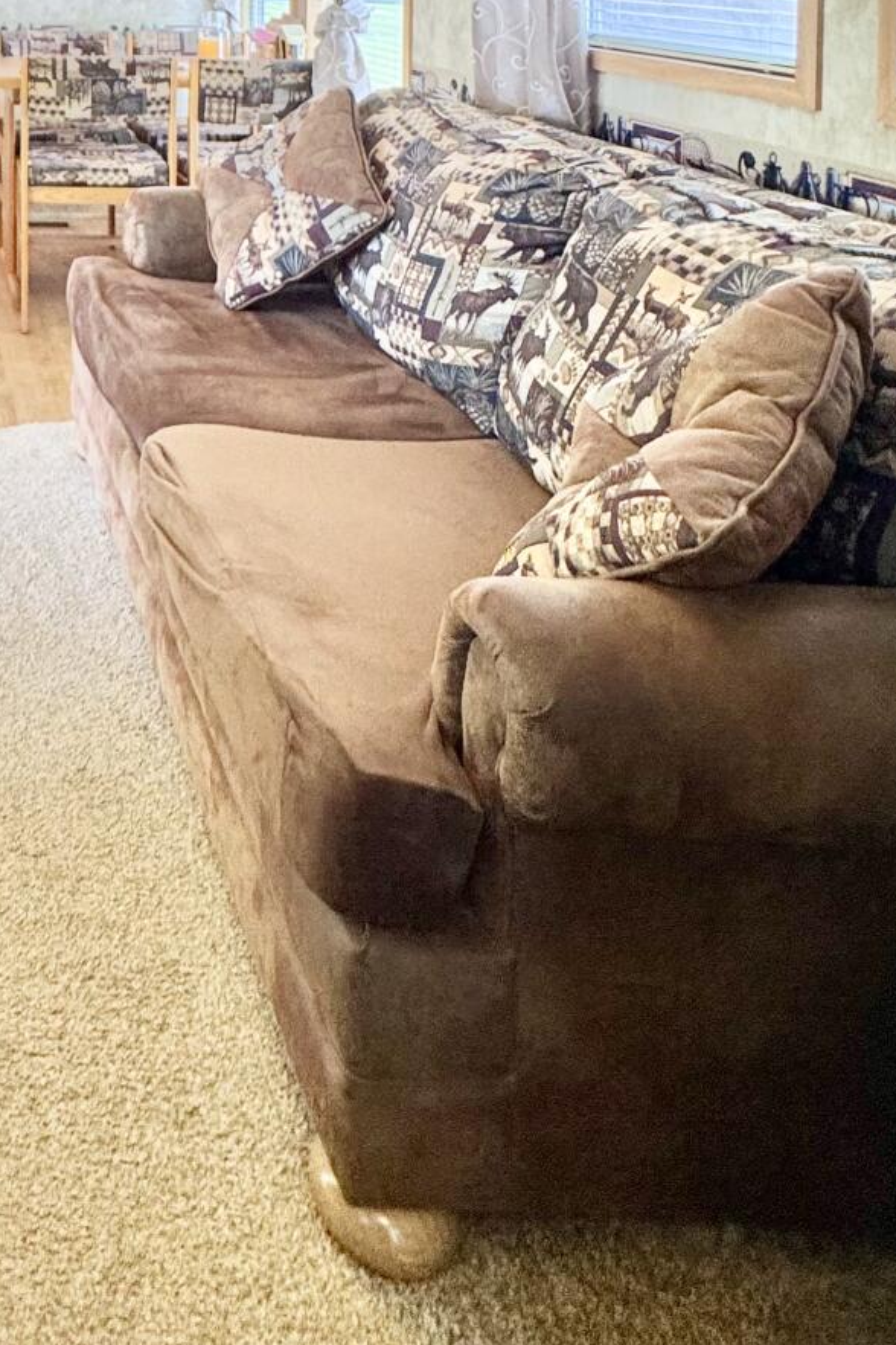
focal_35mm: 33
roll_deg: +0.8
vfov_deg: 46.8
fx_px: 1232
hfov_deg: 33.3
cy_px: -27
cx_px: -157
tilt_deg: -1.0
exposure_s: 1/120
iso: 160
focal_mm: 2.22
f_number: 2.2
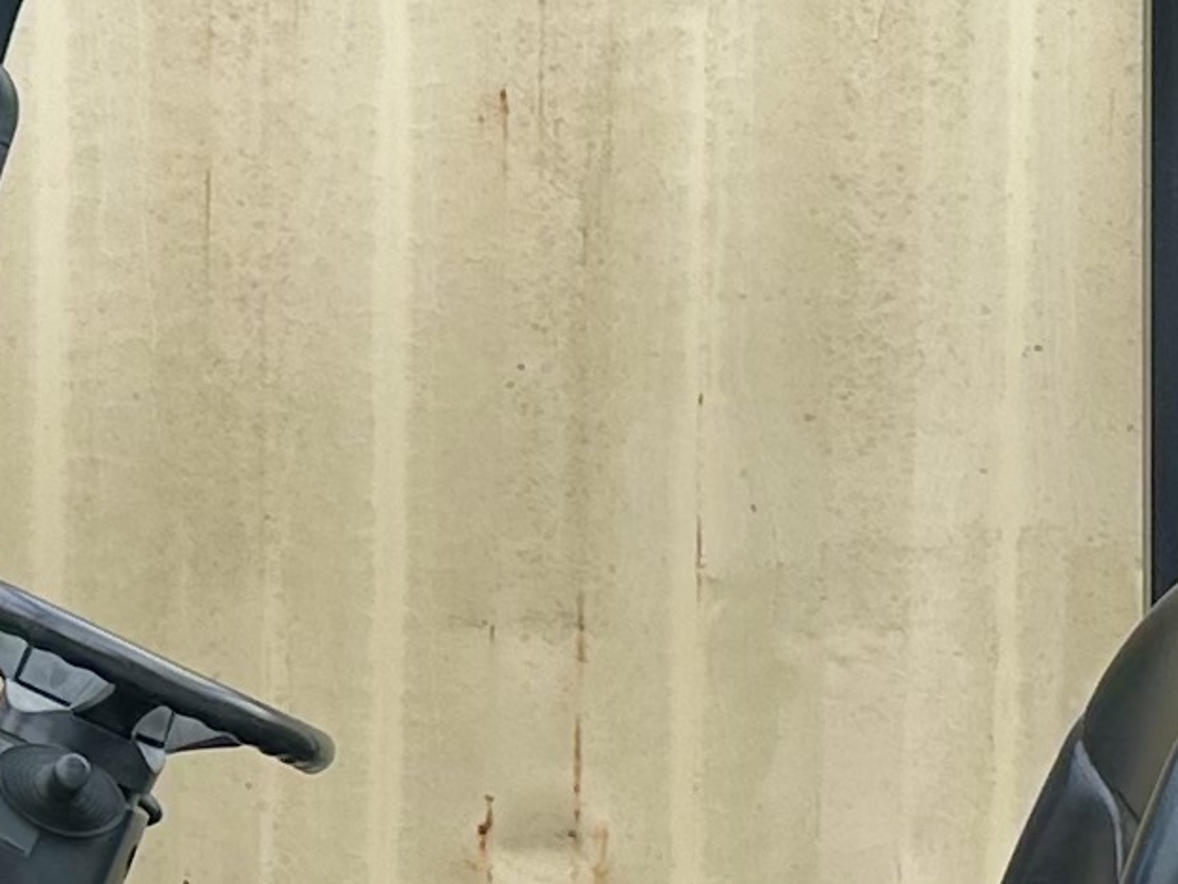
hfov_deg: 12.7
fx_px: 5275
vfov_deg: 9.3
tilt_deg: -6.2
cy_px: 1313
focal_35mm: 155
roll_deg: -0.8
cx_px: 160
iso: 80
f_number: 1.78
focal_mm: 6.86
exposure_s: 1/1393
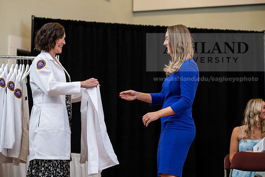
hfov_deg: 17.8
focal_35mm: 115
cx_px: 132
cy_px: 88
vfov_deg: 11.9
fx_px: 847
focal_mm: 115
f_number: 3.5
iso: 1600
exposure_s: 1/200
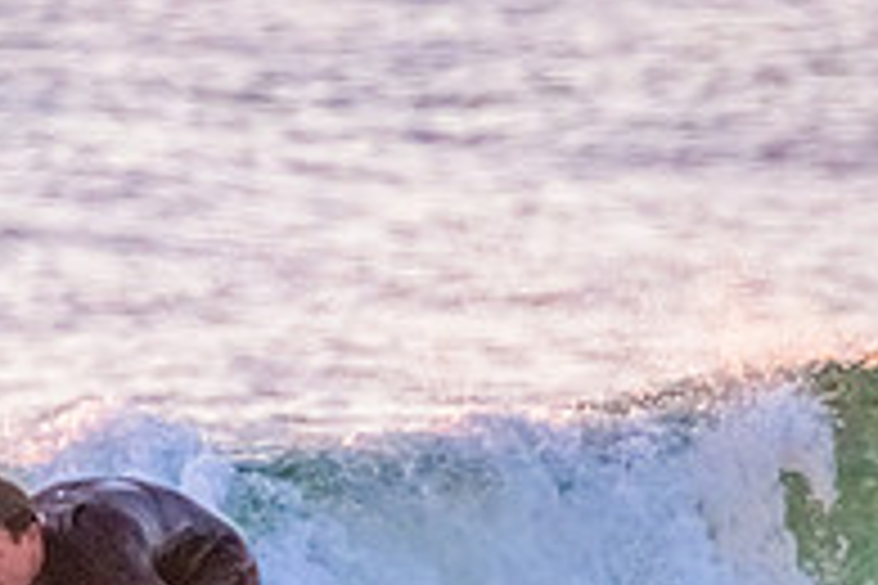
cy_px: 727
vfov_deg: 0.6
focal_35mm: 2382
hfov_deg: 0.9
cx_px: -45
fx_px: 58090
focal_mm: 800
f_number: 11
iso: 10000
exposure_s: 1/800
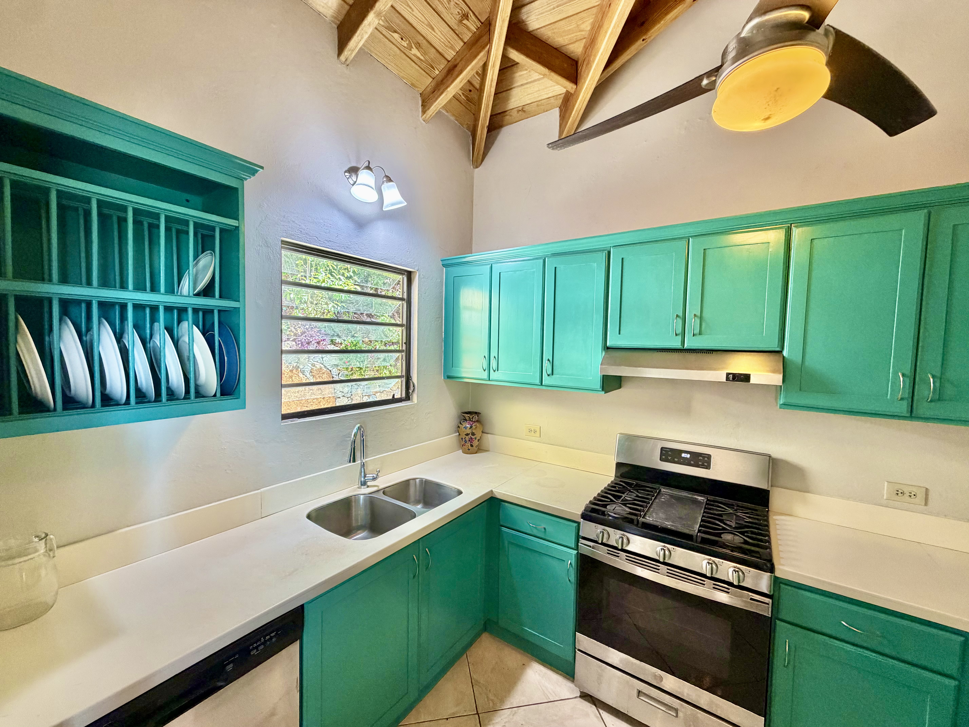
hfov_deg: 102.1
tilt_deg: -2.0
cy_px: 364
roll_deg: +0.1
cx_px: 484
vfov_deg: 85.7
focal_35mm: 14
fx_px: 392
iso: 200
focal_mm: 2.22
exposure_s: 1/60
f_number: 2.2
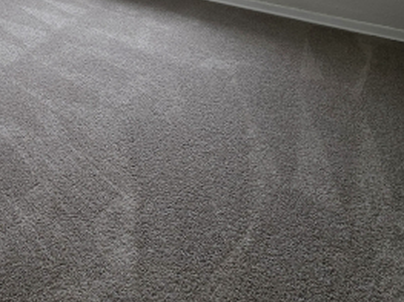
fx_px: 385
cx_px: 61
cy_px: -60
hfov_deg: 50.7
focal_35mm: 33
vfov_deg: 34.4
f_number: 1.9
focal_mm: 2.2
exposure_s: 1/120
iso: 160
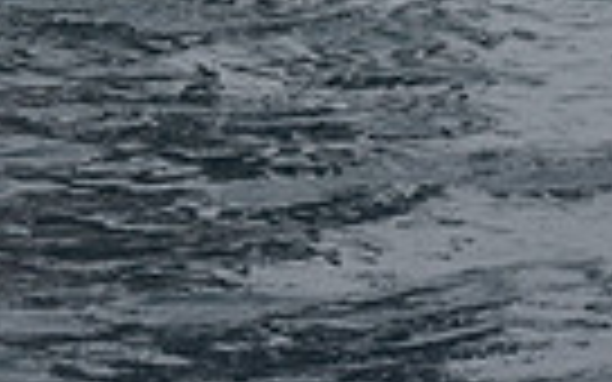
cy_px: -876
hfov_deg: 6.9
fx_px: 5070
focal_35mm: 304
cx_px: -74
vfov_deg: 4.1
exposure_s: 1/800
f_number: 11
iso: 250
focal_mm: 70
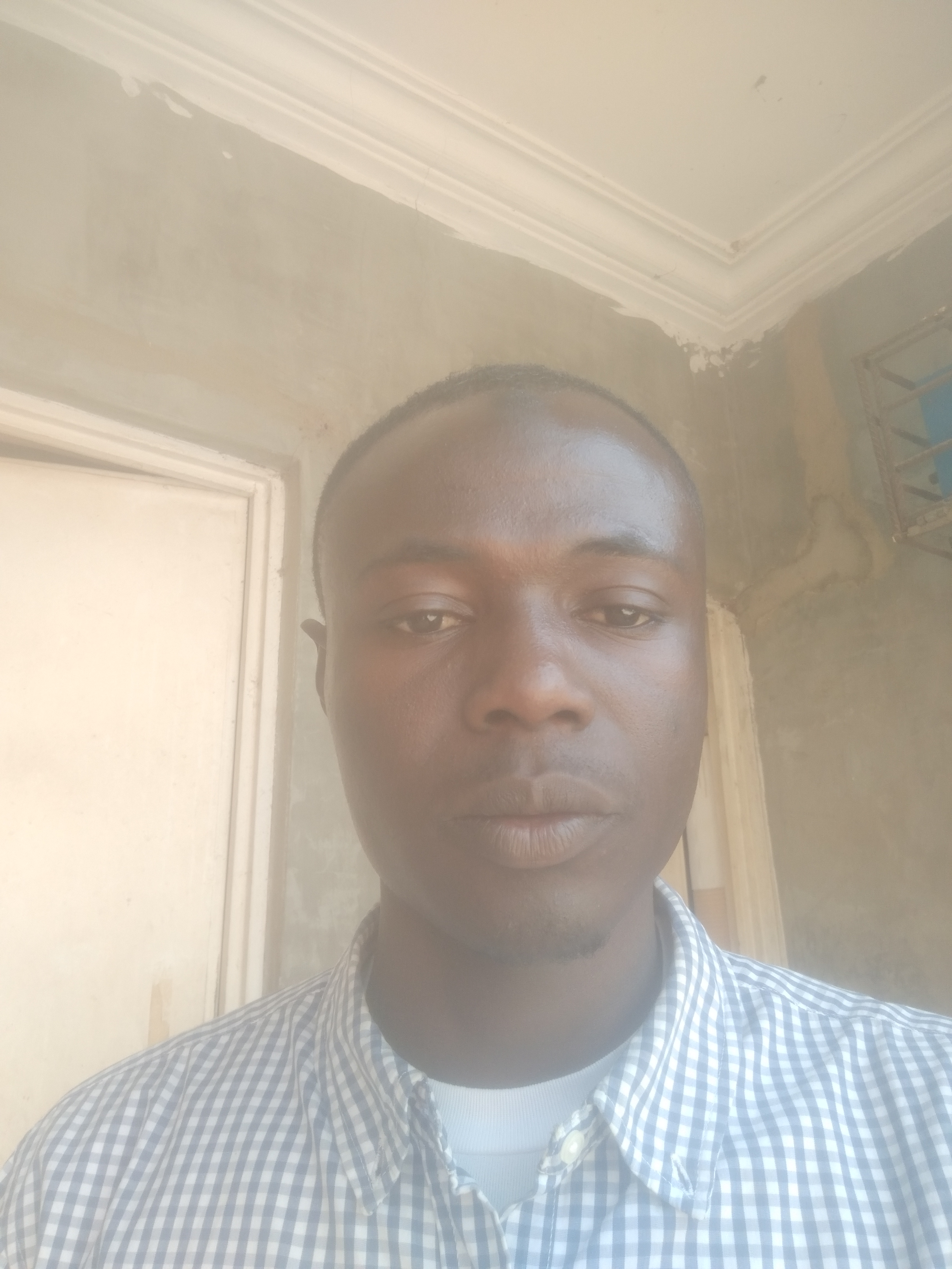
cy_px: 634
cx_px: 476
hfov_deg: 63.4
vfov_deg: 79.0
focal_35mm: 21
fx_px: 770
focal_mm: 3.57
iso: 100
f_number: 2
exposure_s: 1/100
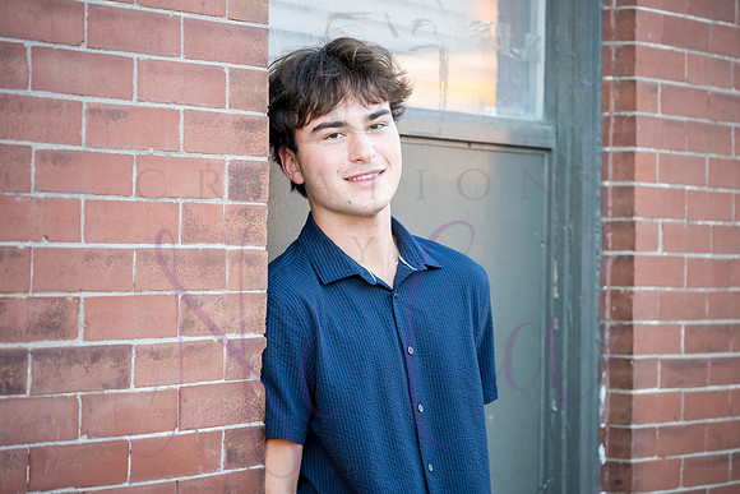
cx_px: 370
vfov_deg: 10.9
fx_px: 2578
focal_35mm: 125
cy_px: 247
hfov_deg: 16.3
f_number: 4
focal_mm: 120
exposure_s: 1/640
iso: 2000
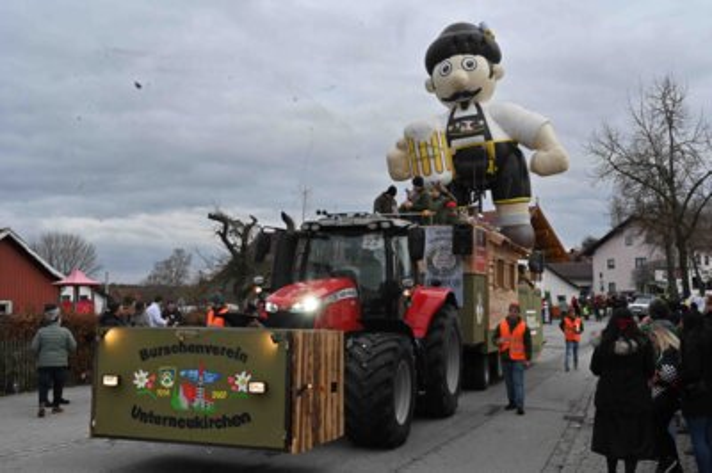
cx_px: 356
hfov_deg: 50.7
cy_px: 236
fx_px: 751
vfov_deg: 35.0
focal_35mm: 38
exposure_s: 1/1000
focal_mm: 38
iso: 2500
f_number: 16
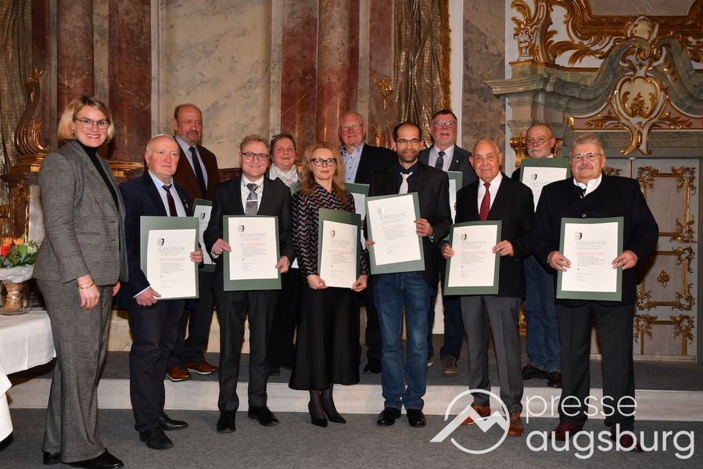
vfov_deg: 40.0
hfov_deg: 57.2
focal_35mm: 33
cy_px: 234
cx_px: 352
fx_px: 645
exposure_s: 1/160
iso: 500
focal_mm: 22
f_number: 7.1
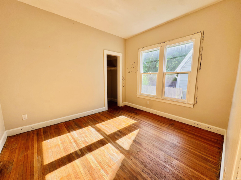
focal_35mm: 14
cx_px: 120
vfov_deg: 85.7
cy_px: 90
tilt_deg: -8.4
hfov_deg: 102.1
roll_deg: -0.6
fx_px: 97
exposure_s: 1/99
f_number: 2.2
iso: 40
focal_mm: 2.22
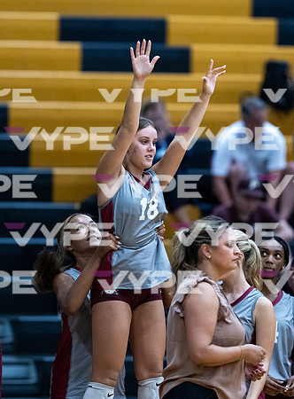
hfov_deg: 3.9
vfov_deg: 5.3
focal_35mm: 377
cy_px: 140
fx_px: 4313
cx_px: 161
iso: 3200
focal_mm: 200
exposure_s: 1/1600
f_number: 2
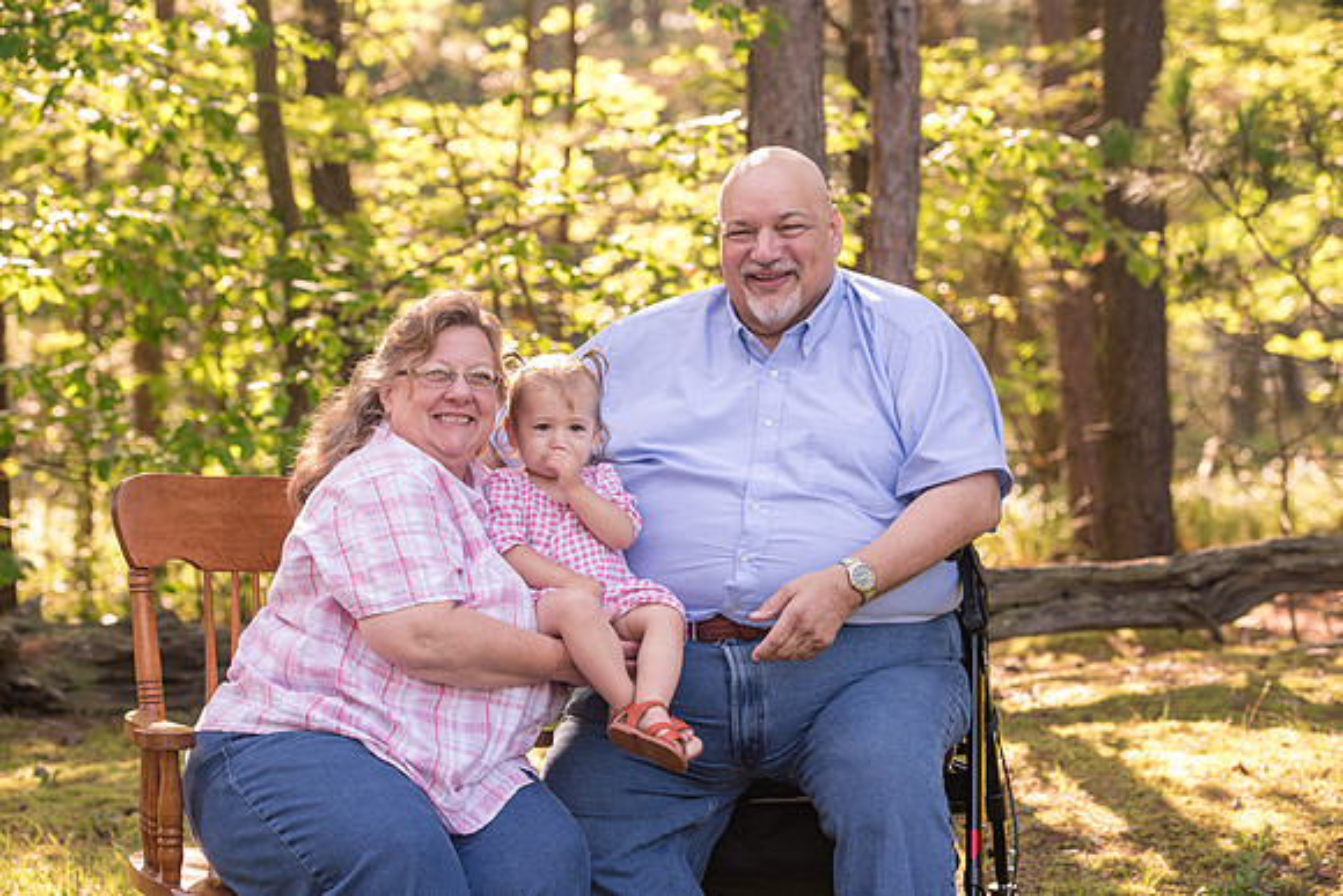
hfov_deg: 20.4
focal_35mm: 100
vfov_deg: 13.7
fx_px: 3731
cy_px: 448
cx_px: 672
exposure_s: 1/250
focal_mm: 100
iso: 400
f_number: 5
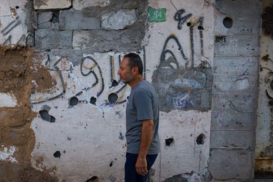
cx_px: 52
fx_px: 425
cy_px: 94
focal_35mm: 56
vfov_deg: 24.2
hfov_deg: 34.5
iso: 500
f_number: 6.3
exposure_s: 1/250
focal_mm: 25.1
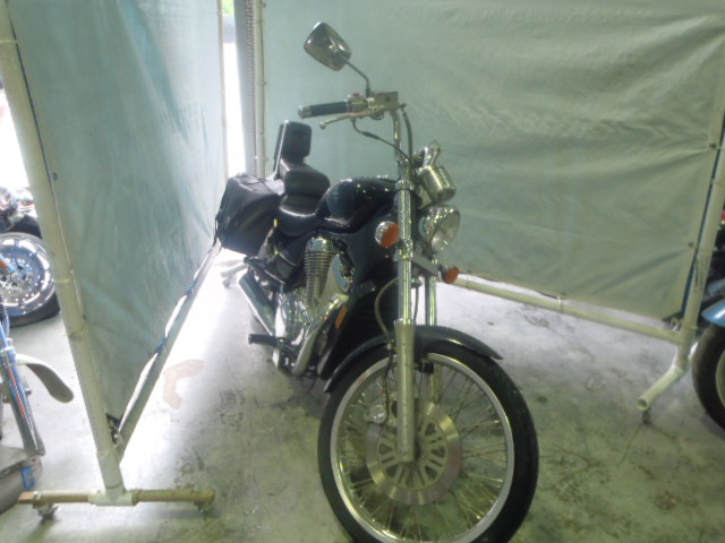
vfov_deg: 49.7
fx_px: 586
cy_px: 272
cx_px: 362
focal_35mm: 28
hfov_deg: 63.4
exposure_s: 1/6
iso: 200
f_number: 3.5
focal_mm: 5
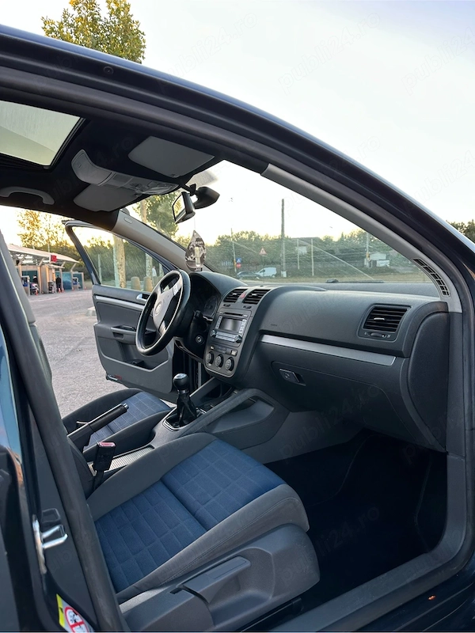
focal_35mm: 24
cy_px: 316
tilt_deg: -3.3
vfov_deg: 71.6
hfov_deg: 56.8
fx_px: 439
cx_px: 238
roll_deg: +2.2
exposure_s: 1/121
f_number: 1.78
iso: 125
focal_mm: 6.86
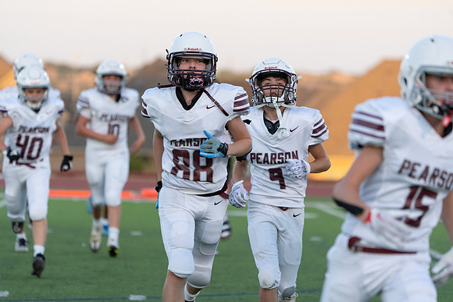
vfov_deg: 4.8
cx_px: 226
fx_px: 3587
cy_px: 151
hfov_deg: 7.2
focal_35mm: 285
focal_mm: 285
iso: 1600
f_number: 5.6
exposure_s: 1/1000
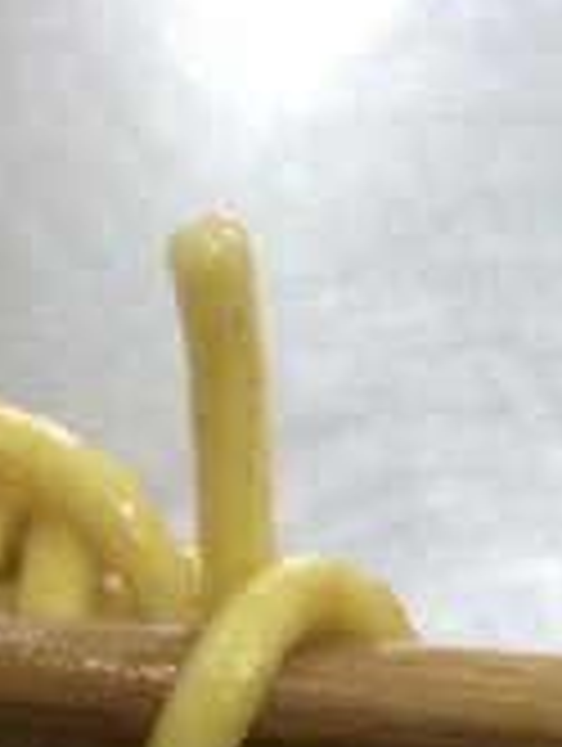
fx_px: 2634
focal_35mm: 122
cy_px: 1449
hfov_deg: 12.1
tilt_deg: -55.1
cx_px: 61
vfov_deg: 13.9
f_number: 2.2
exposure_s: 1/33
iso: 320
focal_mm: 4.15
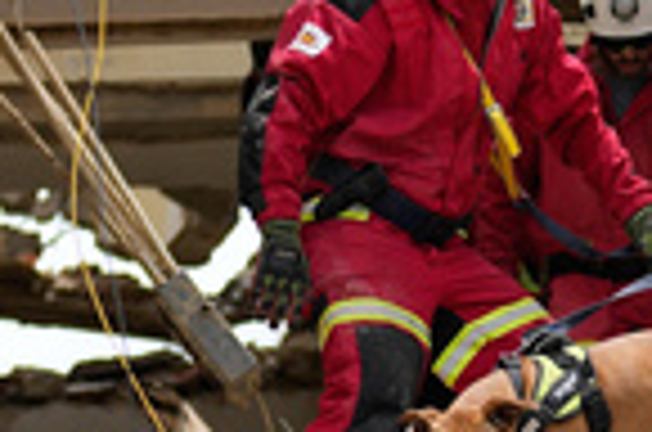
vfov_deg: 3.9
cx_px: 576
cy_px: 446
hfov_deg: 5.8
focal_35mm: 354
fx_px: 6397
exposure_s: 1/10000
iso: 200
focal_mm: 50
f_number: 1.4
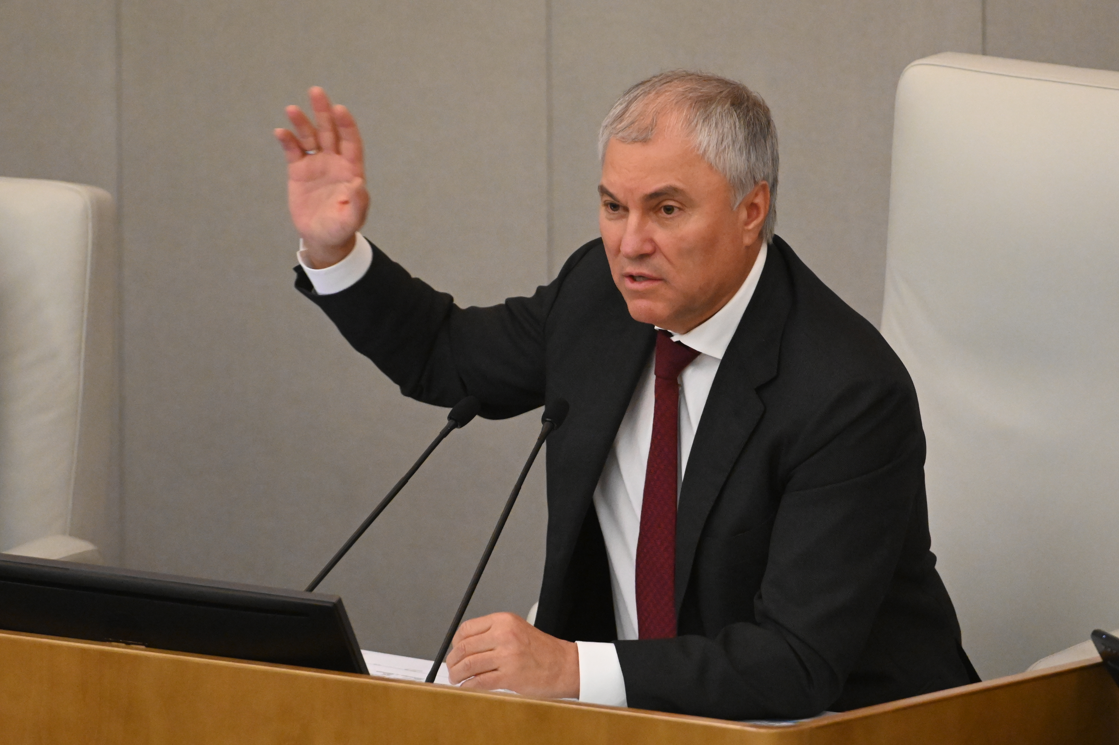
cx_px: 560
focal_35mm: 600
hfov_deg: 3.4
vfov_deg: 2.3
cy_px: 372
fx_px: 18640
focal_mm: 400
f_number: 5.6
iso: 6400
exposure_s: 1/200
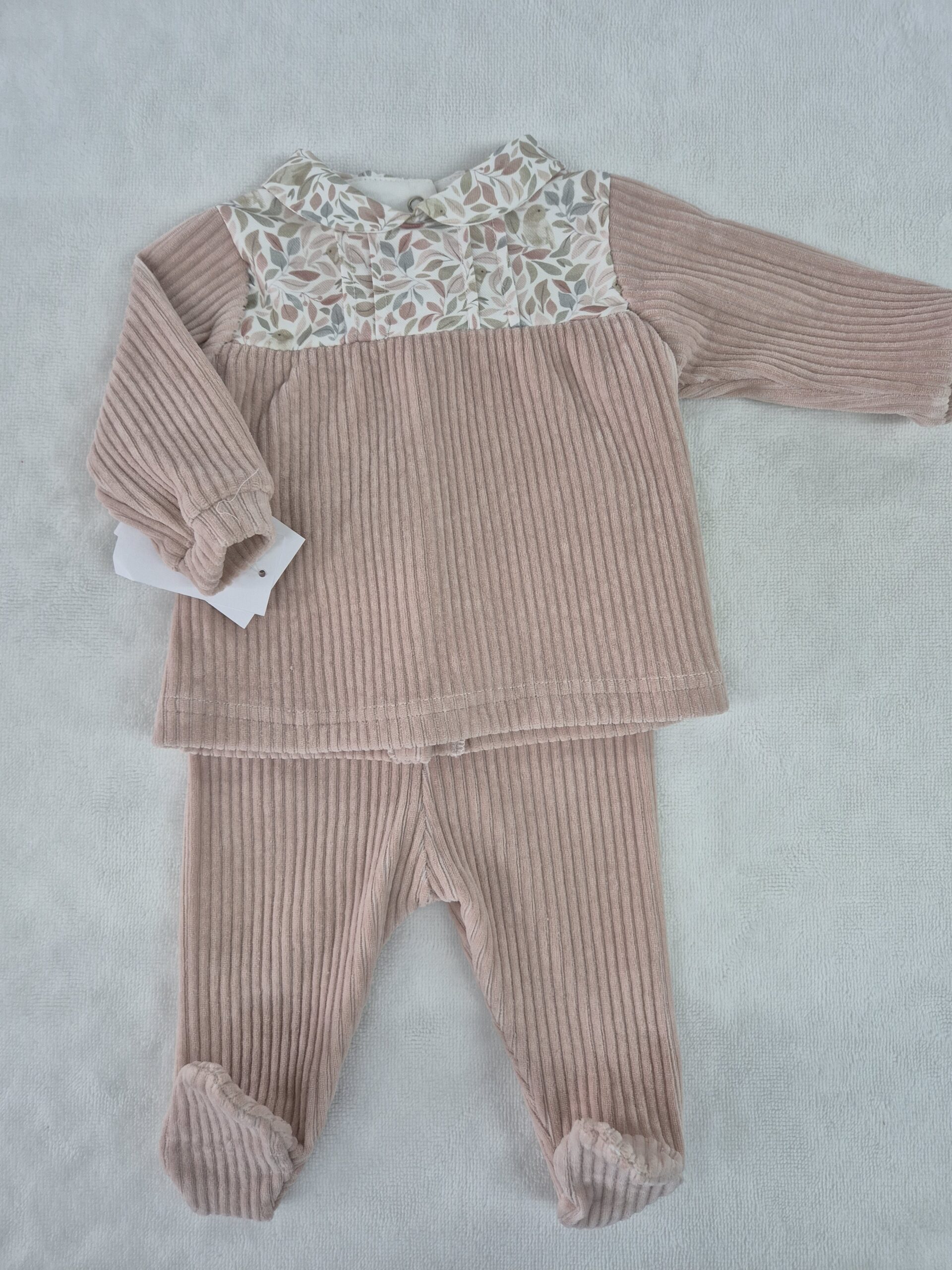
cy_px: 635
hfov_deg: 58.9
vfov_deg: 73.9
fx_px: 843
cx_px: 476
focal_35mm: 23
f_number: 1.8
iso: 125
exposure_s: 1/100
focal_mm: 5.4
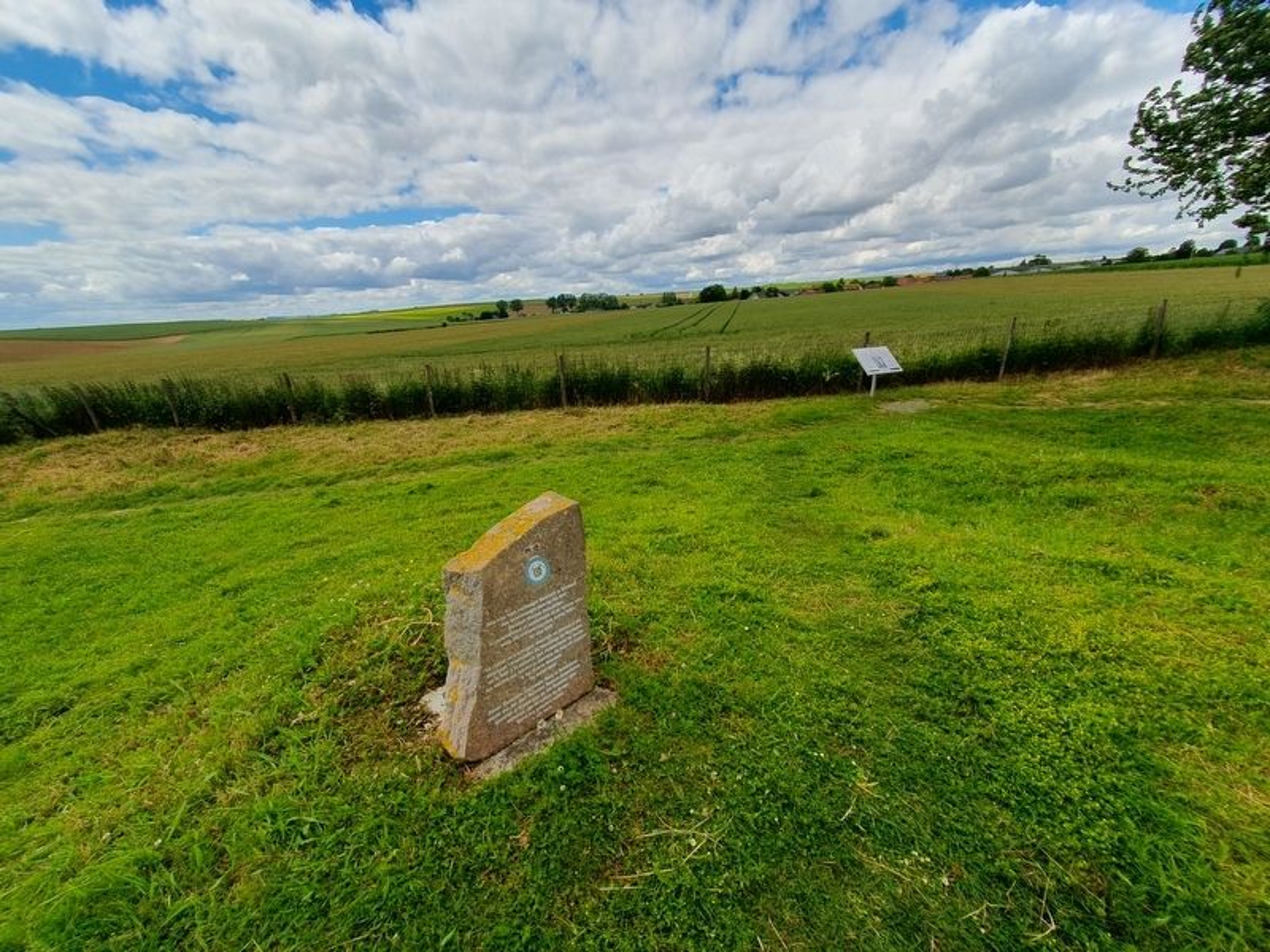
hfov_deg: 106.2
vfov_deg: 89.9
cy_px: 476
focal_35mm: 13
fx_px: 477
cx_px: 635
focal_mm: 1.8
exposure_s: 1/1088
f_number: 2.2
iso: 50
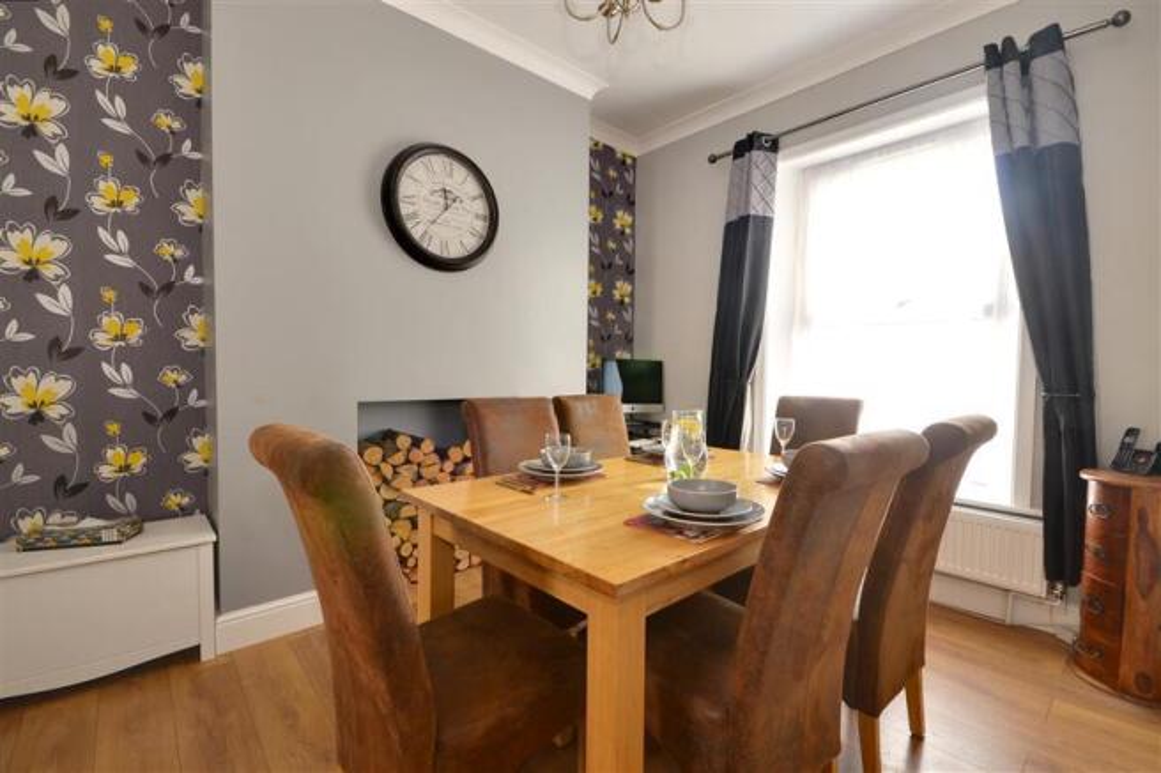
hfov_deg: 100.4
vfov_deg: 77.3
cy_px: 386
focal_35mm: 15
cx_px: 580
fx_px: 484
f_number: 11
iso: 200
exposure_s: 1/1.3
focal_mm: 10
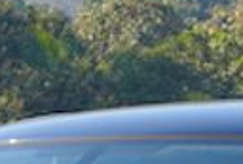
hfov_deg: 7.5
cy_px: 395
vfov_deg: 4.9
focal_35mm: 274
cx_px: 87
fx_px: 1854
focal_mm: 39
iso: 100
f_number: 8
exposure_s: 1/160
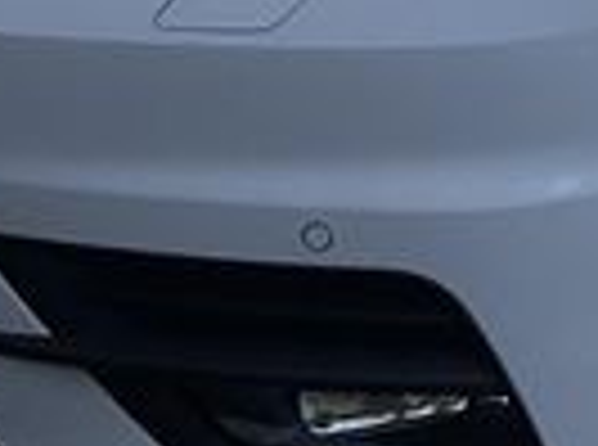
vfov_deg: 7.9
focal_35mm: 175
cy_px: -568
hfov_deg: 10.5
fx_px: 3015
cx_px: 1156
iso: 25
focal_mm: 3
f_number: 1.8
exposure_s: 1/2058
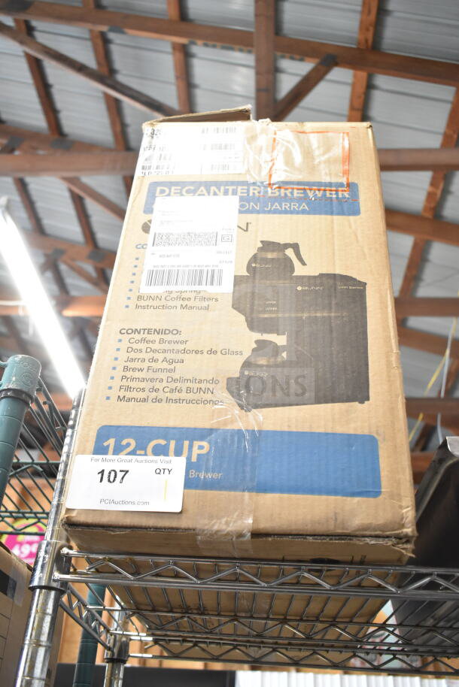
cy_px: 344
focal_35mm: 33
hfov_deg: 40.0
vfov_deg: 57.2
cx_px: 230
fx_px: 631
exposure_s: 1/40
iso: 1600
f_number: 3.8
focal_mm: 22
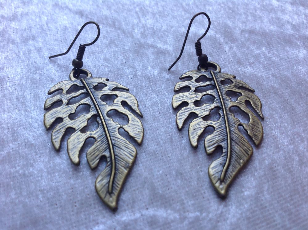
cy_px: 115
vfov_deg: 40.6
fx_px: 311
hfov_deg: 52.7
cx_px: 154
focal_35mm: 35
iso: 64
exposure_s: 1/60
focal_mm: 4.28
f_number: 2.4
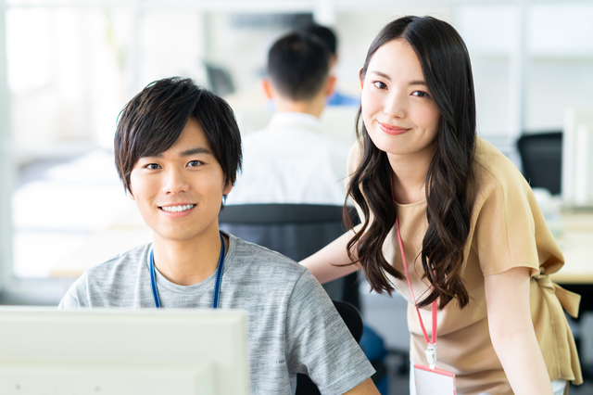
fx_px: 1399
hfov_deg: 23.9
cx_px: 296
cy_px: 198
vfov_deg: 16.1
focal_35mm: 85
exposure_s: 1/125
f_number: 2.8
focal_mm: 85
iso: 400
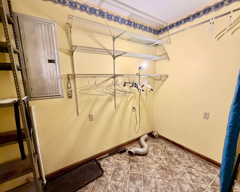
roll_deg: +1.0
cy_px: 98
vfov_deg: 84.0
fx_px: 107
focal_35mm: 15
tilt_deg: -10.1
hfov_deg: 96.8
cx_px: 116
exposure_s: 1/60
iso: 500
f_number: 2.2
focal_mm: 2.22
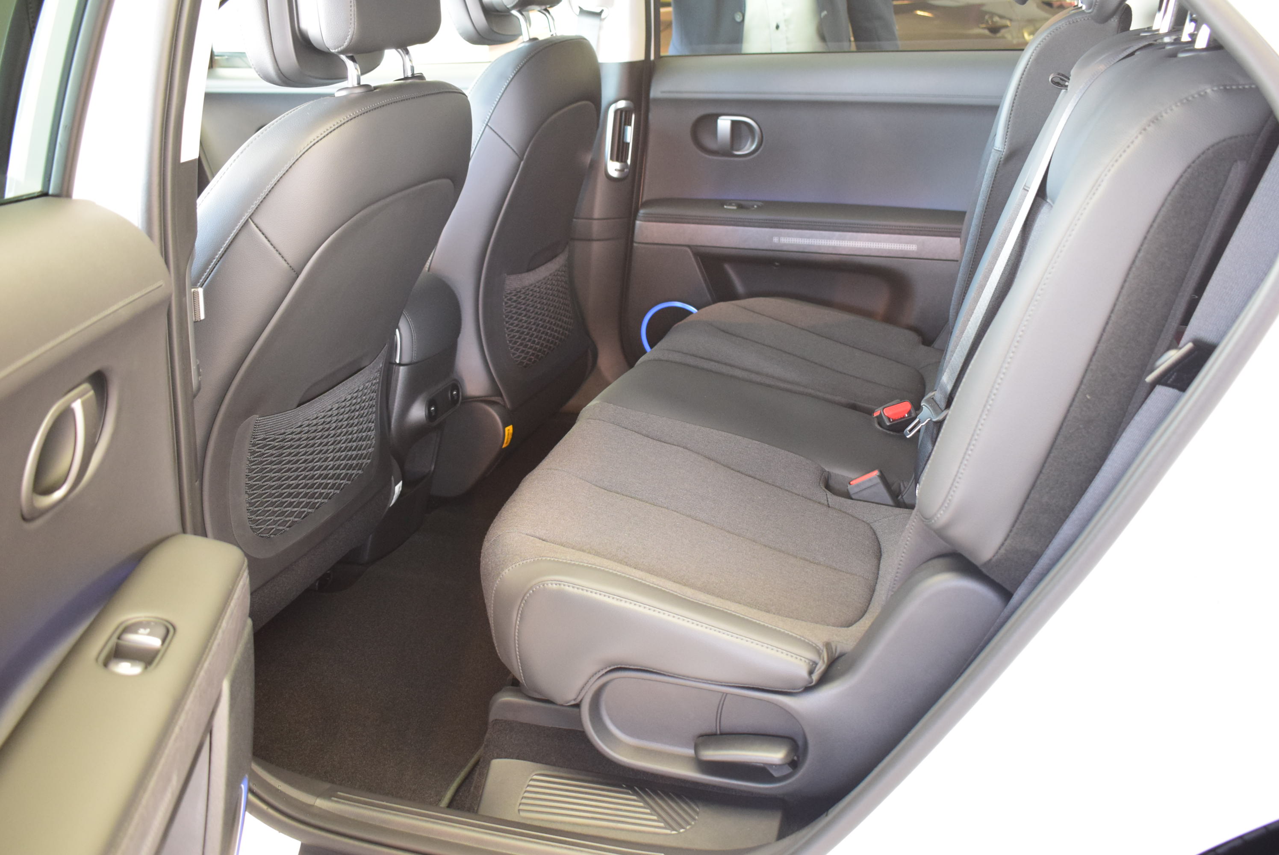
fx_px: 1227
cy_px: 428
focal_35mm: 34
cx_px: 640
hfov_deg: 55.1
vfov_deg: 38.4
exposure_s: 1/13
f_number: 3.8
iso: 1600
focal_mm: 23
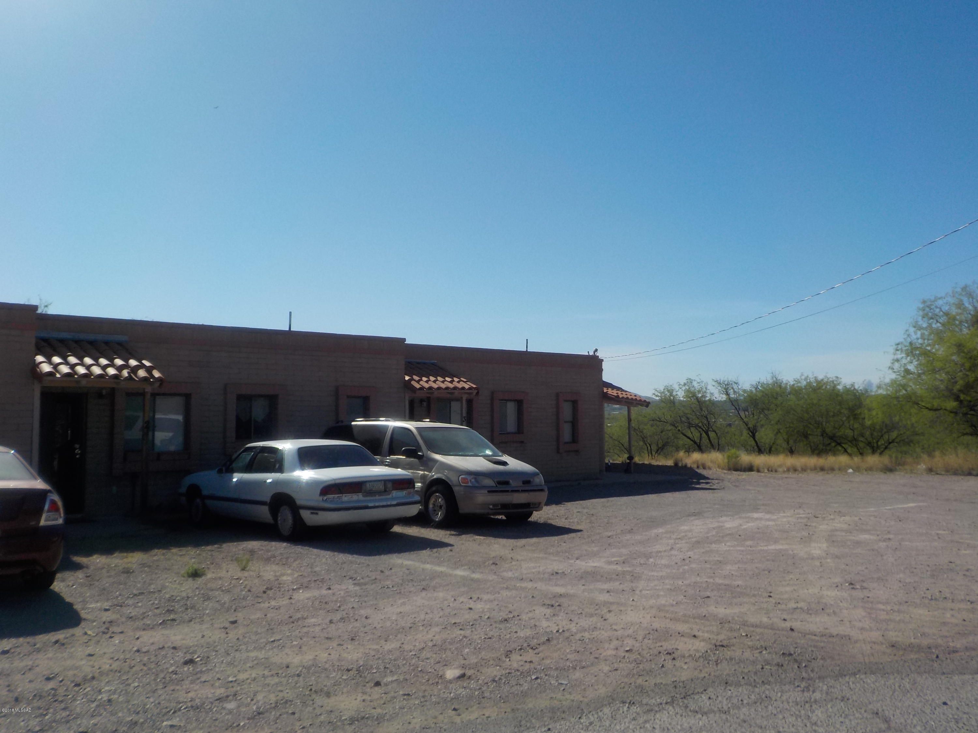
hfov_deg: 60.0
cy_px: 366
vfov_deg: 46.8
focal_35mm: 30
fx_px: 848
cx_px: 489
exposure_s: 1/500
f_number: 6.6
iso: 125
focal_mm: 4.1
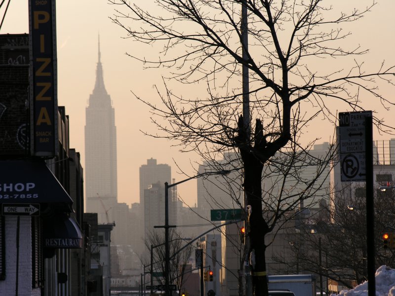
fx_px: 2739
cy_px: 148
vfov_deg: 6.2
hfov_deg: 8.2
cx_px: 198
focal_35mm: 240
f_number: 4.4
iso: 50
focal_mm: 61
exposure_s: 1/272
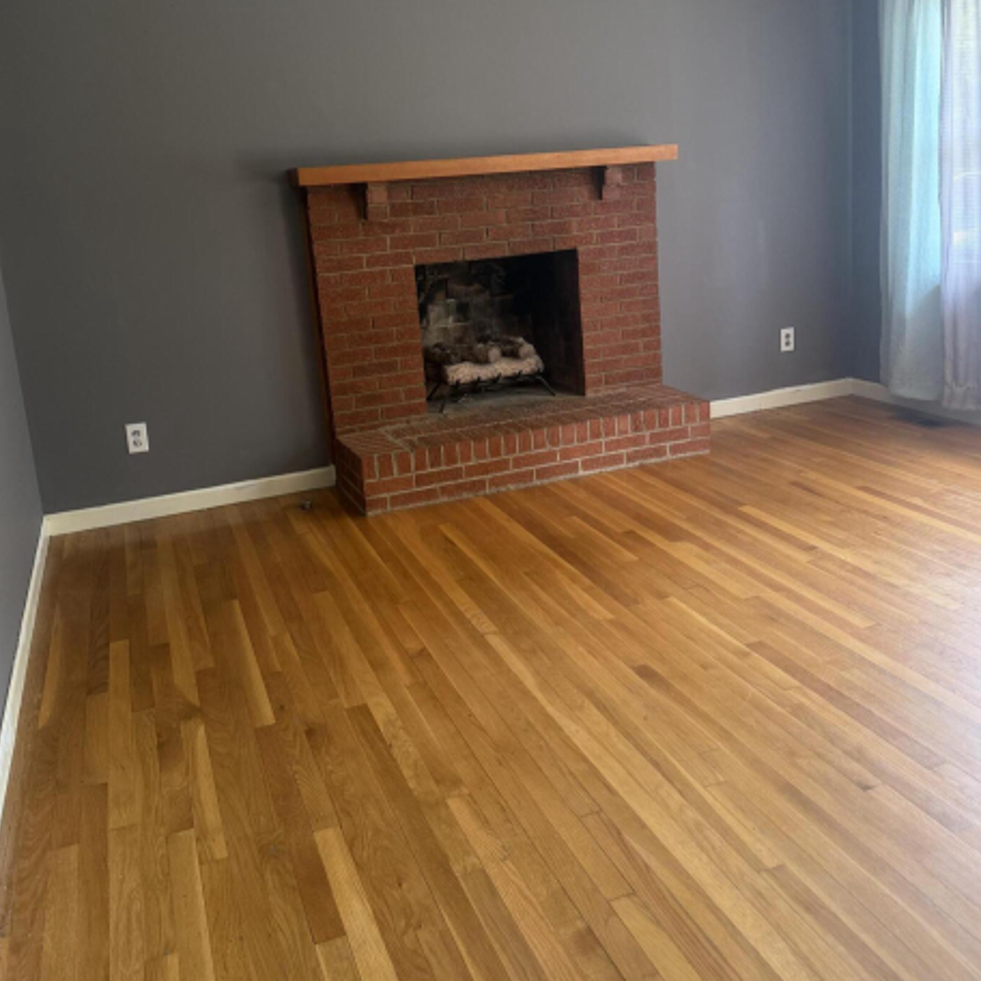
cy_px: 386
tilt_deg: -10.9
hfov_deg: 52.5
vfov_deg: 52.1
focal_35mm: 31
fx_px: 994
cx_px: 506
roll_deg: +4.6
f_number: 1.78
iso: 200
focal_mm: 6.76
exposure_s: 1/84
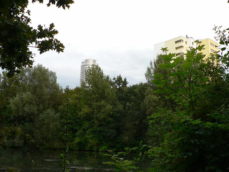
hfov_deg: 51.4
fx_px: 238
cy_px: 86
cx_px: 114
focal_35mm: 36
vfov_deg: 39.7
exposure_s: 1/100
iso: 80
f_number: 3.2
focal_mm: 6
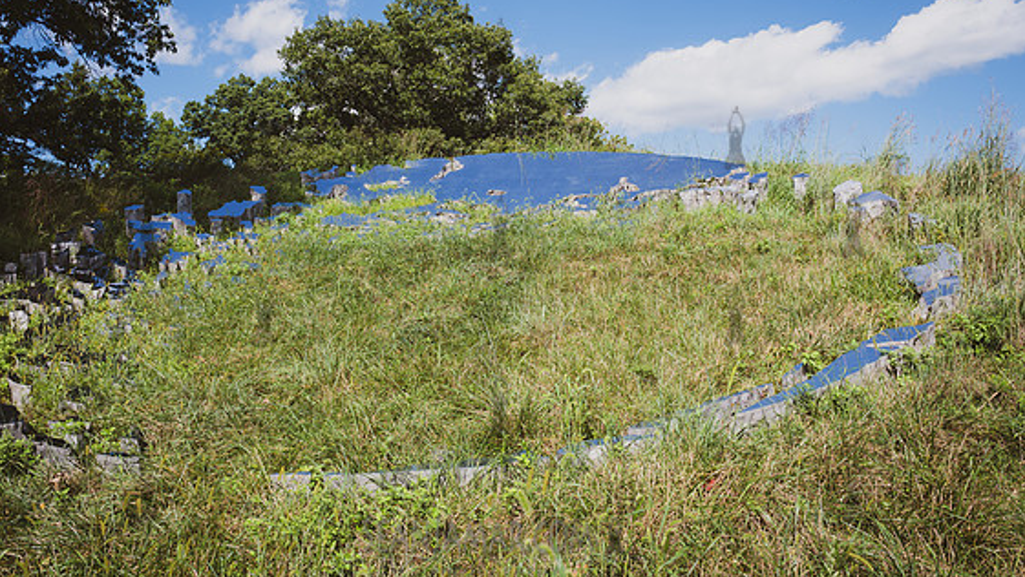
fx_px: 707
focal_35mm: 26
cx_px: 499
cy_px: 226
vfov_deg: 44.2
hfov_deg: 71.9
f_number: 9
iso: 100
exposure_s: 1/160
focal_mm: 24
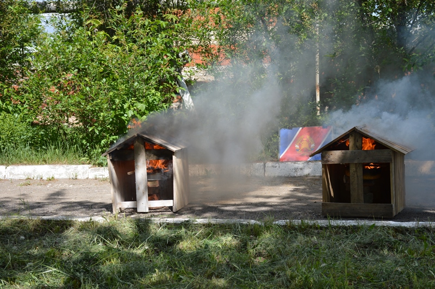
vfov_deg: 18.9
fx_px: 869
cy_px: 144
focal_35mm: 72
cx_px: 218
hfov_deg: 28.1
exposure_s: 1/200
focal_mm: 48
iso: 100
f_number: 7.1
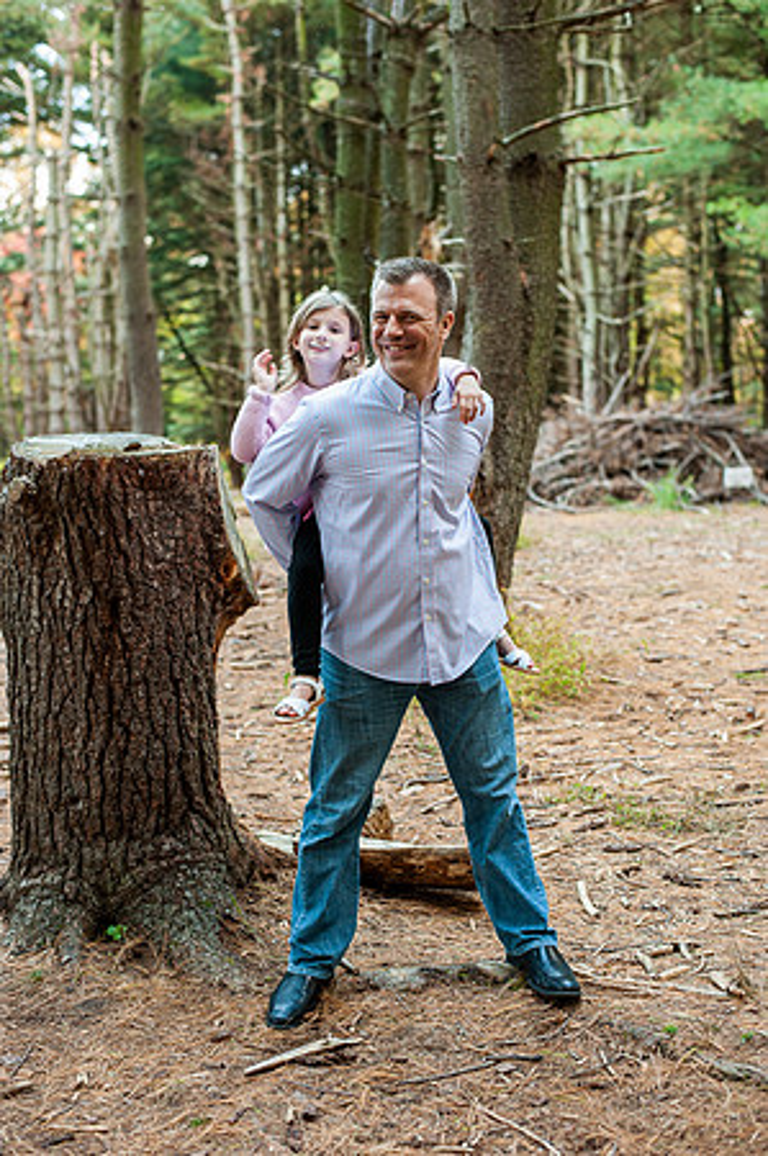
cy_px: 578
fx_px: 1604
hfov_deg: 26.9
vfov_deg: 39.6
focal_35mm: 50
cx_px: 384
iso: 1000
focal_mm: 50
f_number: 3.2
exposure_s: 1/80
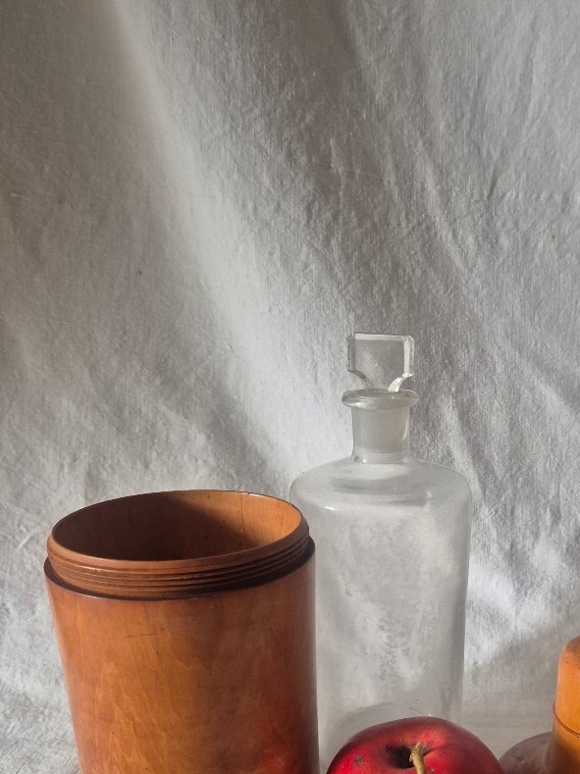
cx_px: 426
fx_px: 783
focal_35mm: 35
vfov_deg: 50.7
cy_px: 569
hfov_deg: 39.7
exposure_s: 1/100
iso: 640
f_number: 1.8
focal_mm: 5.4
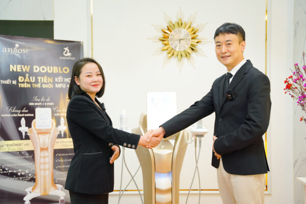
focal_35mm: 49
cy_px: 102
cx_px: 153
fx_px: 414
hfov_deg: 40.6
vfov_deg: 27.7
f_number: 2.8
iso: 800
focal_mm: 48.7
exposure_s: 1/160
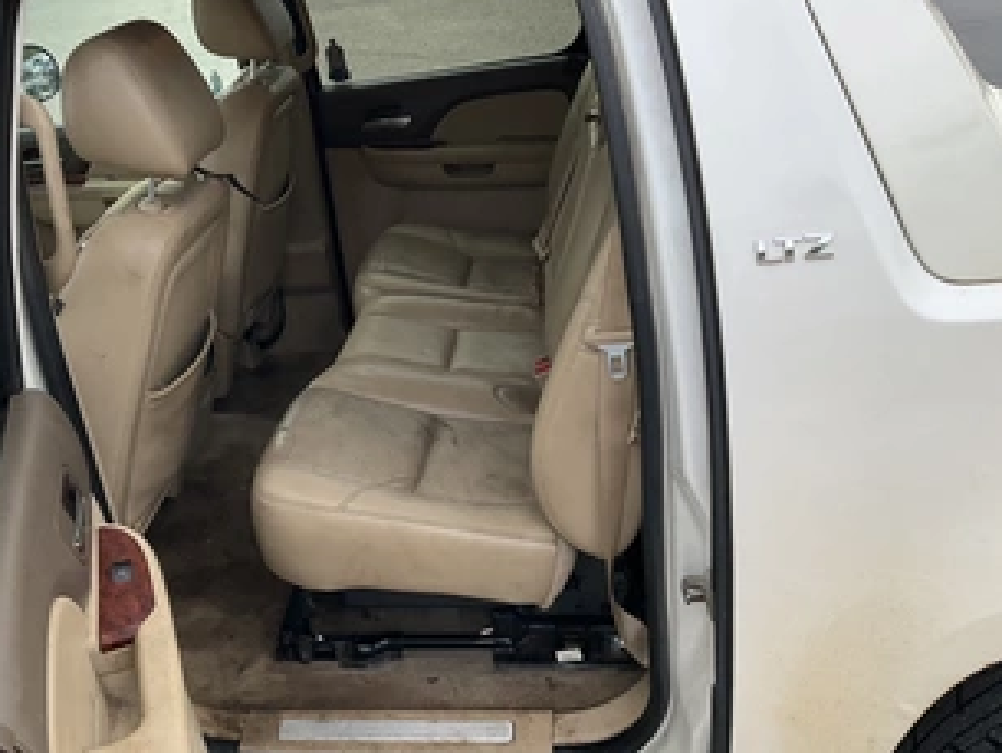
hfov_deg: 48.4
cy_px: 404
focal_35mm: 38
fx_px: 1100
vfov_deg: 37.7
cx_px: 365
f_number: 1.8
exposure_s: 1/193
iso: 20
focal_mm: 3
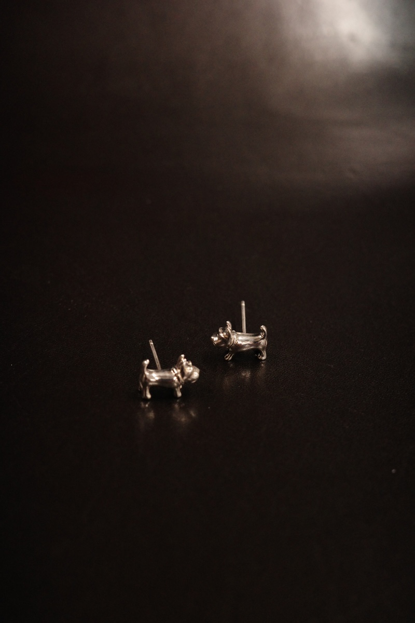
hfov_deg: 33.4
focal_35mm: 40
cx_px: 208
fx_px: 692
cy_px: 312
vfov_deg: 48.5
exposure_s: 1/60
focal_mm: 26
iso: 3200
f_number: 4.5
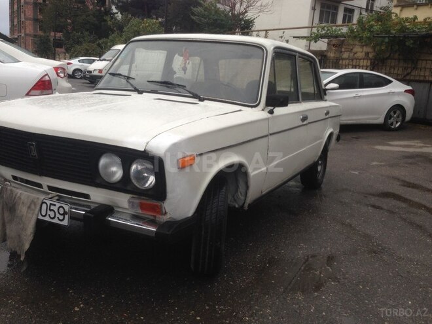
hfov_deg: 55.4
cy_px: 162
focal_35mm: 33
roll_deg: -5.3
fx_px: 412
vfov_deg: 42.9
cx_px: 216
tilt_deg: -11.3
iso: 50
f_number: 2.4
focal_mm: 4.12
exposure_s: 1/120
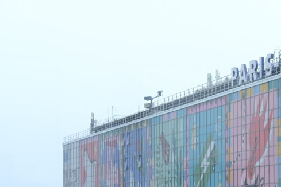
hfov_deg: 15.3
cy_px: 224
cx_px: 326
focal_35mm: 130
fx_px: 1015
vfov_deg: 10.4
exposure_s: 1/500
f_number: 5.6
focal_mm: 35
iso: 400
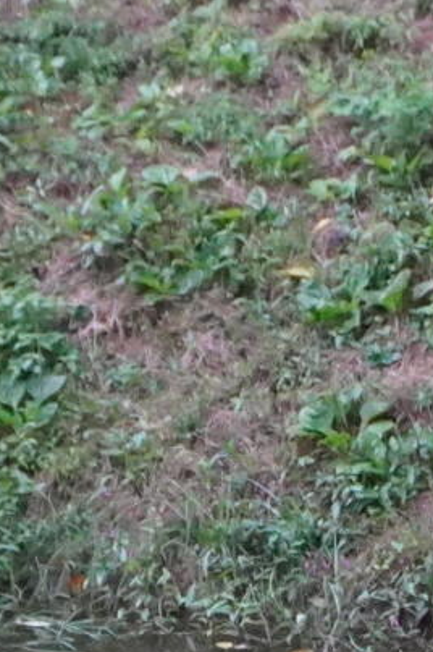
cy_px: 507
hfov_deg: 2.9
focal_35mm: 481
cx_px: 86
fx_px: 8687
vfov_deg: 4.3
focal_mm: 43
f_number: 5.6
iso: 3200
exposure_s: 1/160
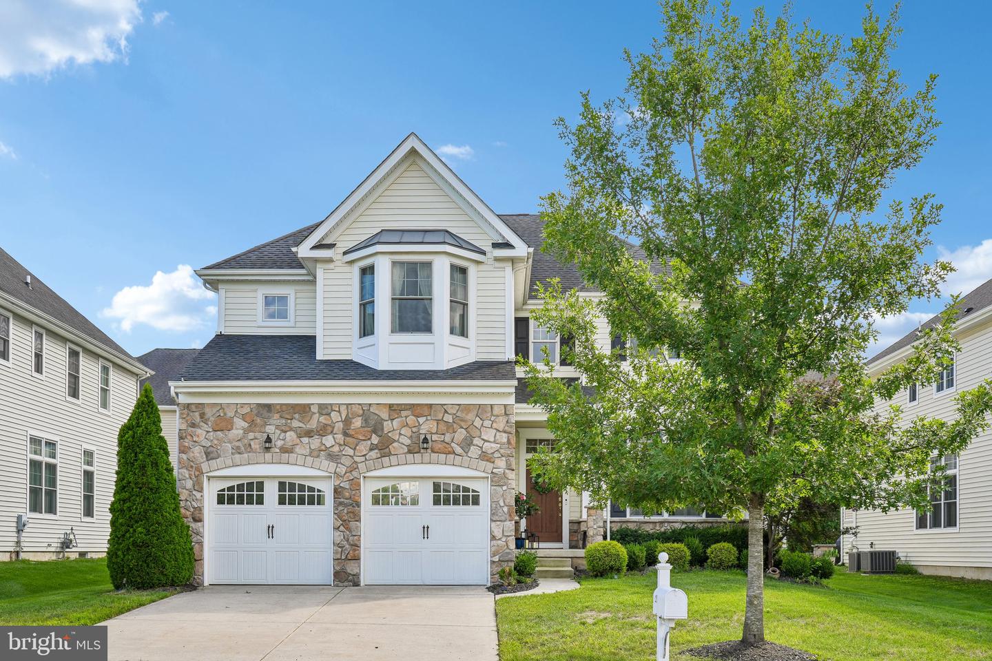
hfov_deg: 54.4
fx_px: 964
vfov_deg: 37.9
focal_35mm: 35
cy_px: 330
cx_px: 496
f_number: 8
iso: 100
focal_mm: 35
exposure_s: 1/160
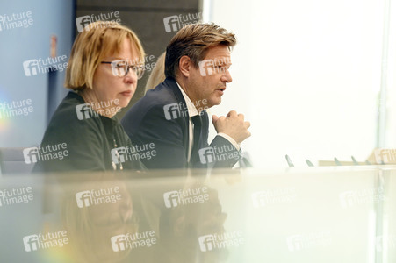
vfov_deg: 6.9
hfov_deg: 10.3
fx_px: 2198
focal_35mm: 200
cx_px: 198
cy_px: 132
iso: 3200
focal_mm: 200
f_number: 5.6
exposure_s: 1/500
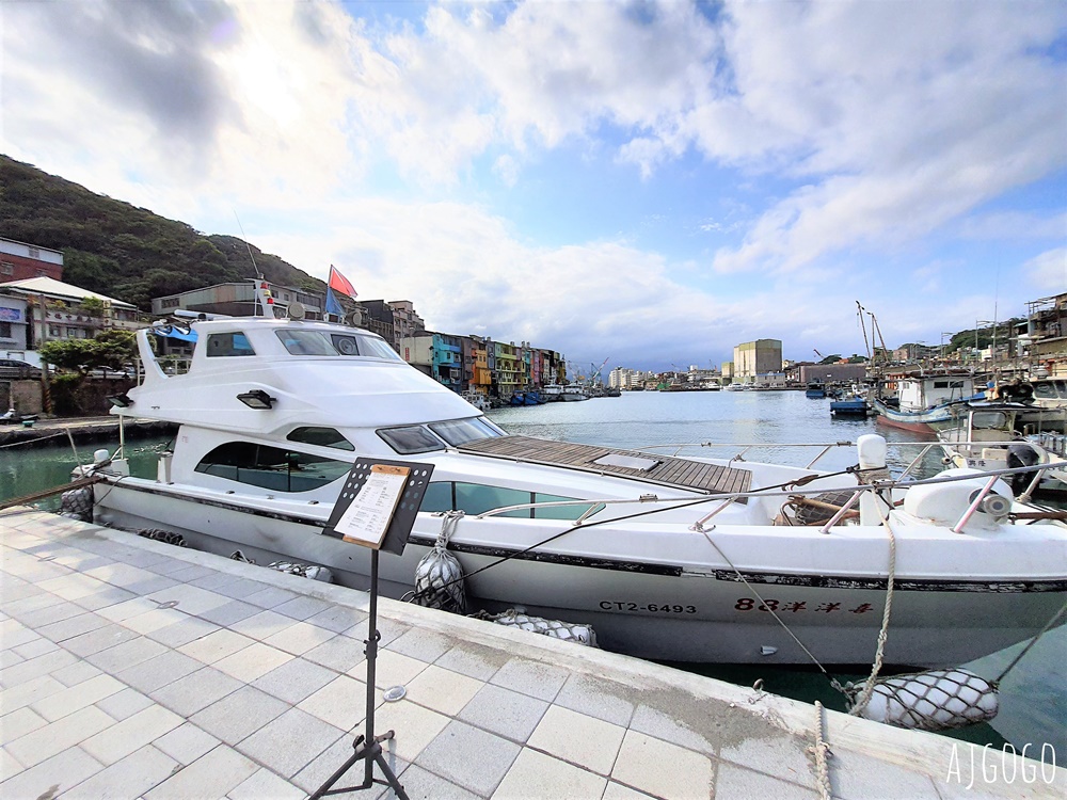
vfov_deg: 89.9
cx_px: 534
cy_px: 400
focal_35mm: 13
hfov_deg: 106.2
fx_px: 401
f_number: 2.2
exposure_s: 1/4512
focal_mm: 1.74
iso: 50
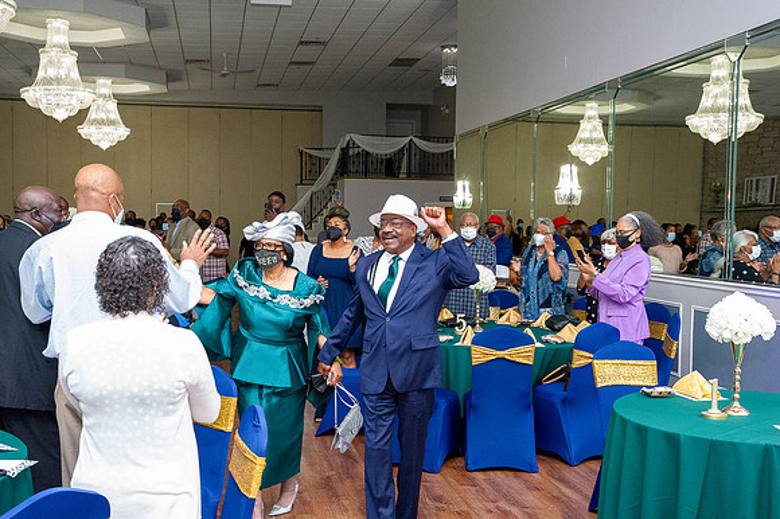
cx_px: 390
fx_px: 953
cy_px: 260
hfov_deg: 44.5
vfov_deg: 30.5
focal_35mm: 44
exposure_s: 1/125
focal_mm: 44
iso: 12800
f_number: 8
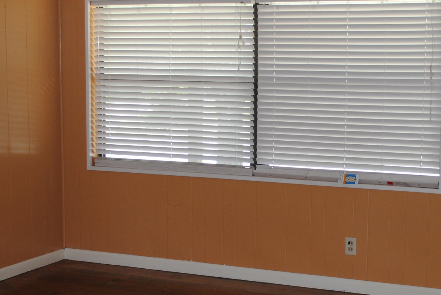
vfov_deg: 18.0
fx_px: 932
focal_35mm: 76
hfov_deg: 26.6
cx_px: 240
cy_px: 181
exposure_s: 1/60
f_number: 4.2
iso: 200
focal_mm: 26
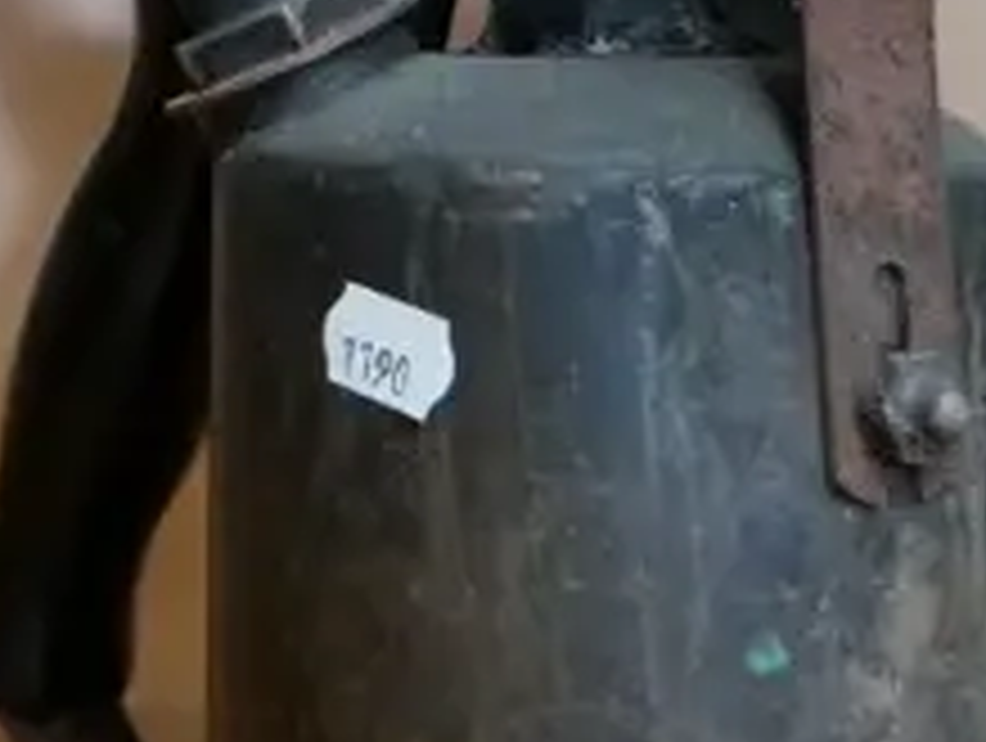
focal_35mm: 168
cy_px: -396
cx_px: -446
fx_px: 4793
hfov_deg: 11.3
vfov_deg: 8.6
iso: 3200
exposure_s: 1/40
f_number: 3.9
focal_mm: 18
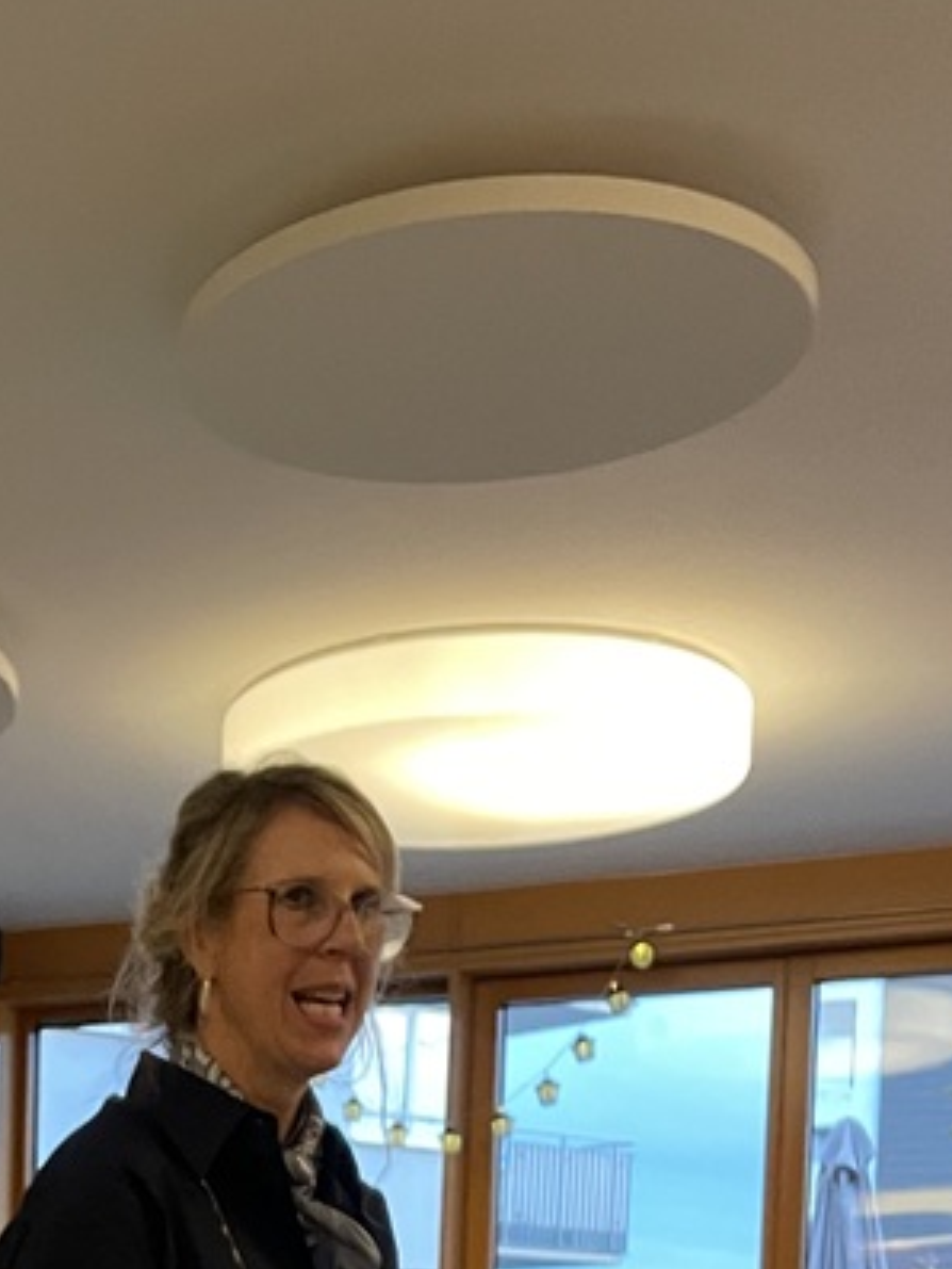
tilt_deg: -2.7
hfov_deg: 21.3
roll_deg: -0.3
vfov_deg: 26.0
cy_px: 1553
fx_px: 2419
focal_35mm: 66
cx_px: -42
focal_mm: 4.2
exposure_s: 1/33
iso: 400
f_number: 1.6
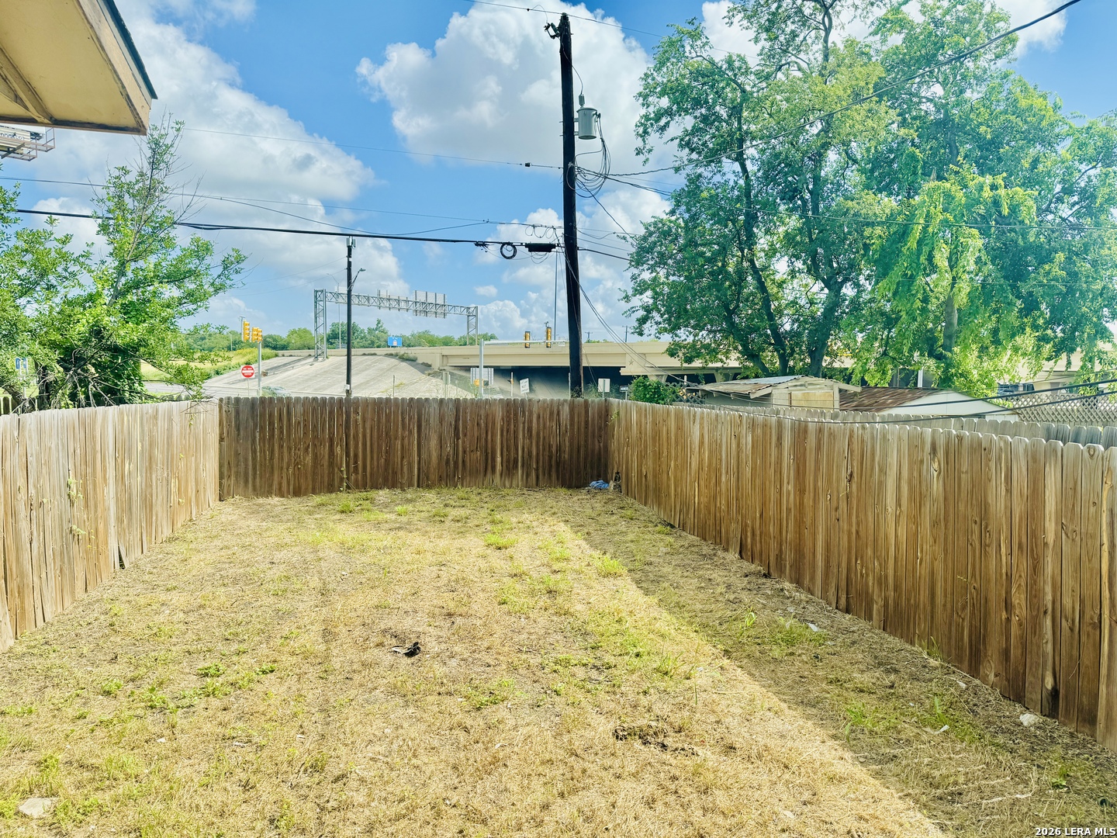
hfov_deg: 71.6
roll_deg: -0.8
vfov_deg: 56.8
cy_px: 419
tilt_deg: -4.2
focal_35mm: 24
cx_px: 558
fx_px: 774
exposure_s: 1/2959
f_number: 1.78
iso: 80
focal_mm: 6.76
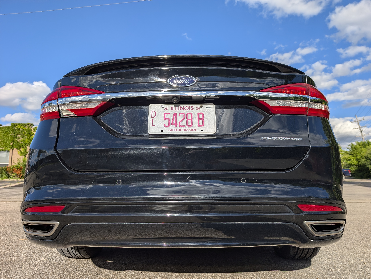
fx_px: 258
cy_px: 140
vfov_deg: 56.9
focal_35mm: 24
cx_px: 186
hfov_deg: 71.5
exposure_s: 1/1745
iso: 20
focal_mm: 6.9
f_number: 1.68
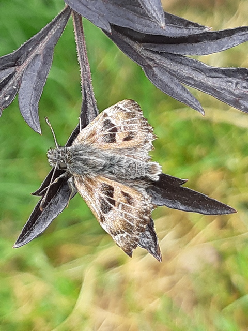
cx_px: 124
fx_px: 248
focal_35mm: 26
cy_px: 166
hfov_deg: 53.1
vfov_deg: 67.3
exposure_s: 1/175
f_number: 1.7
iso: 40
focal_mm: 3.93
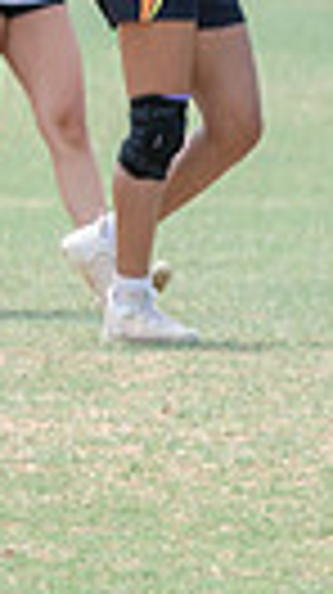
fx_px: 15706
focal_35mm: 998
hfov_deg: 1.2
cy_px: 164
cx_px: -1216
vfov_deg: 2.2
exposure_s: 1/1250
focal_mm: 155
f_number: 4.5
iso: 400
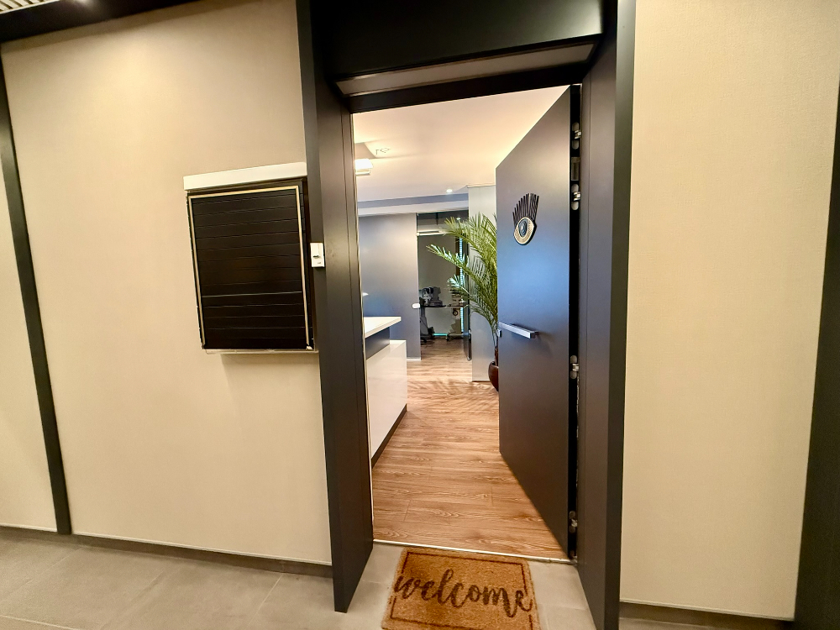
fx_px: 340
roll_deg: +2.2
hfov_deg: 102.1
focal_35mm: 14
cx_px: 420
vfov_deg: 85.7
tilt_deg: -5.8
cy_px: 315
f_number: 2.2
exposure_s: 1/50
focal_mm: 2.22
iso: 800
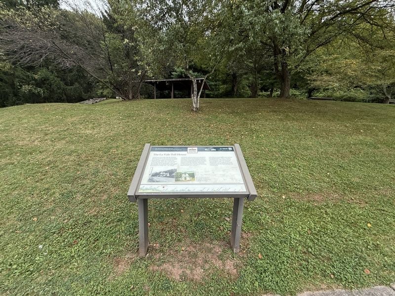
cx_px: 198
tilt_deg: -6.8
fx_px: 160
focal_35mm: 14
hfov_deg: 102.1
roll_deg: -3.3
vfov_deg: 85.7
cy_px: 148
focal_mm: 2.22
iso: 50
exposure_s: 1/613
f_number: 2.2
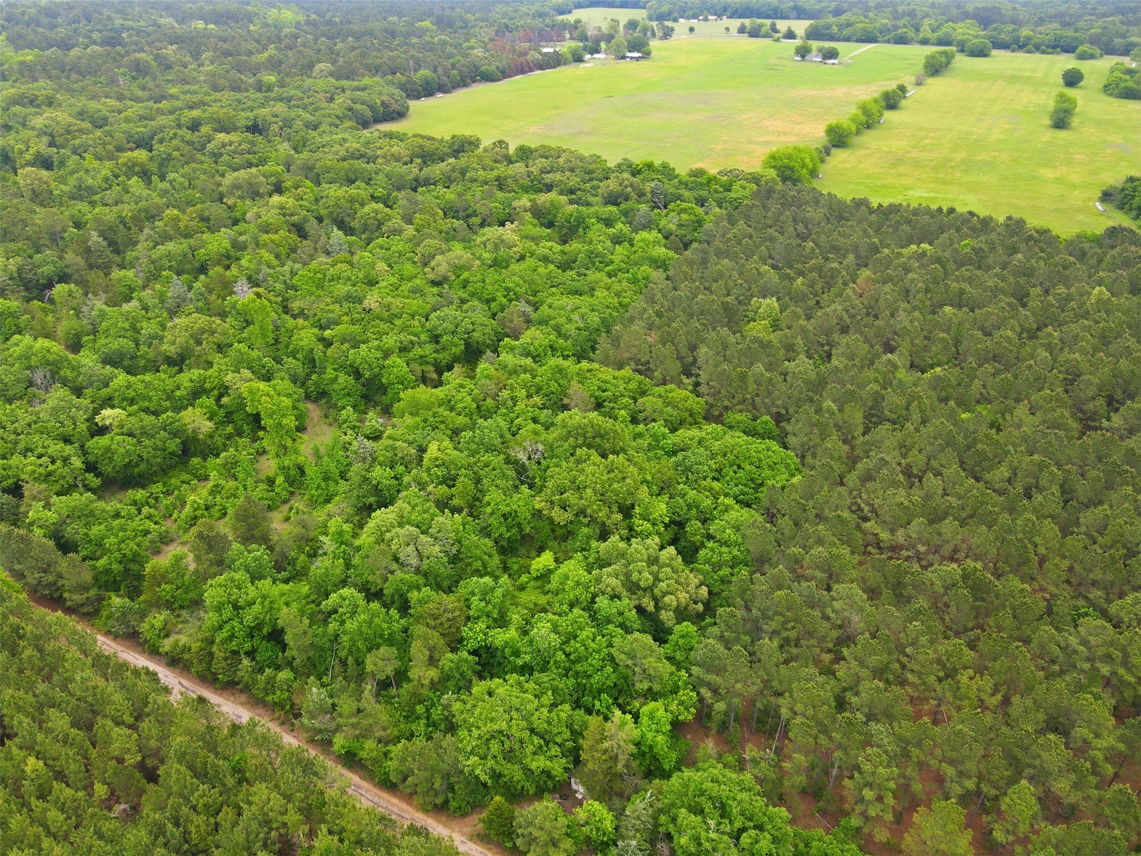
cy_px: 428
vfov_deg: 56.8
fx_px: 791
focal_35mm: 24
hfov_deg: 71.6
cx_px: 570
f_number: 2.8
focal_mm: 4.5
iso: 100
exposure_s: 1/125
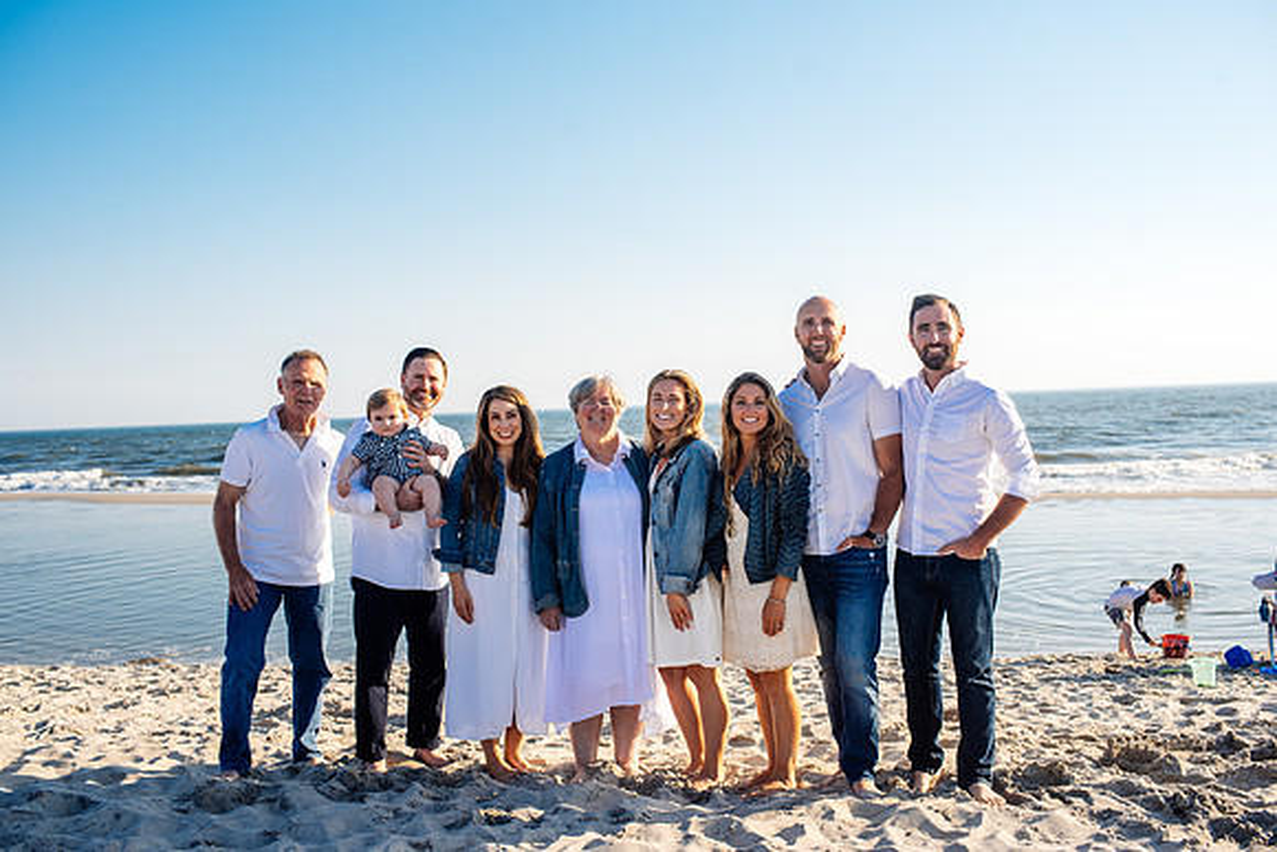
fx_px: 1242
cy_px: 426
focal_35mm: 35
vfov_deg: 37.9
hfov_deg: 54.4
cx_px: 638
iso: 160
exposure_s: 1/1000
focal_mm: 35
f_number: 4.5
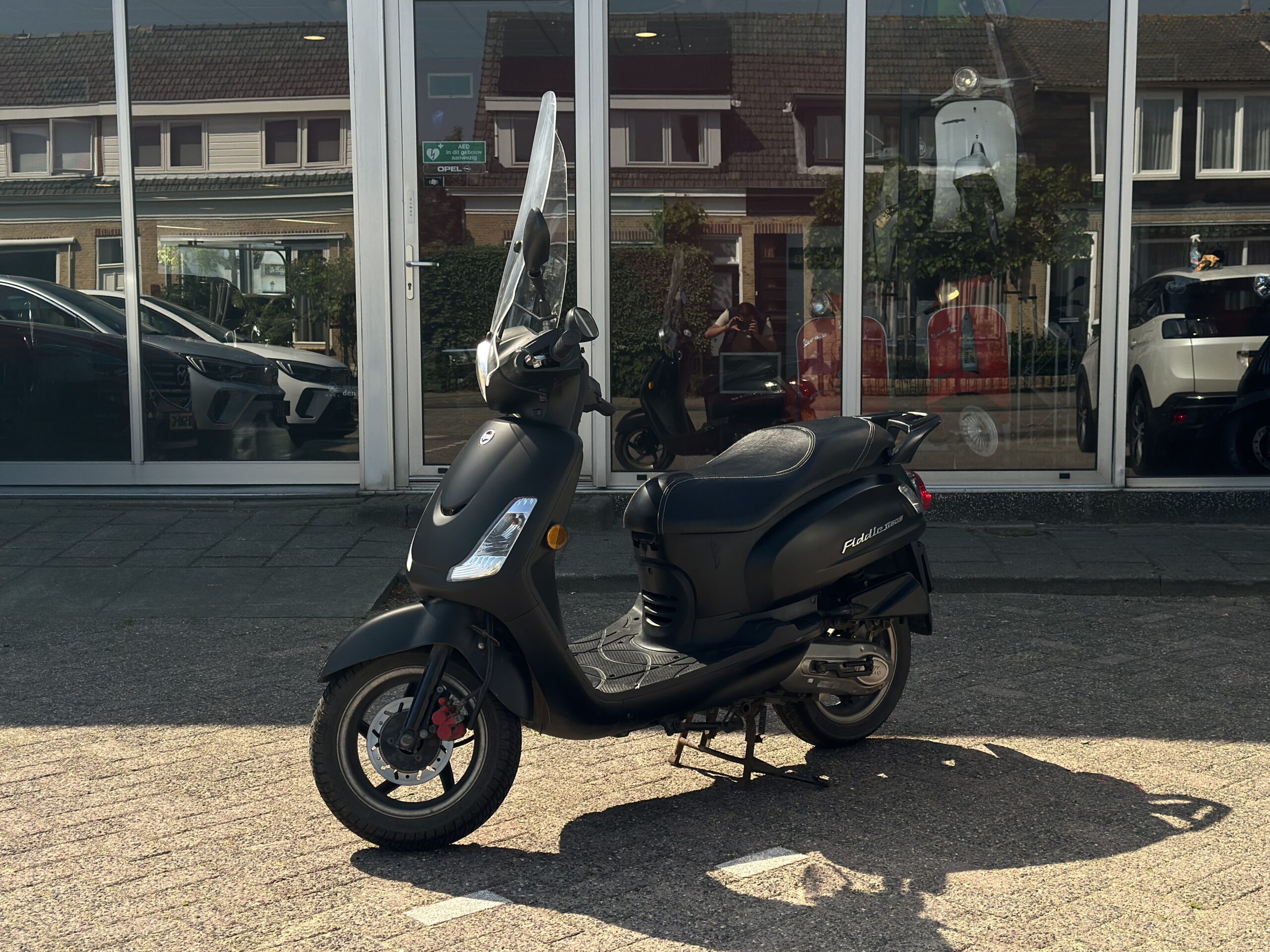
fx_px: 1761
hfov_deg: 39.7
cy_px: 476
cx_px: 635
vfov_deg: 30.3
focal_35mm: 48
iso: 80
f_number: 1.78
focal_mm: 6.86
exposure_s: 1/1050
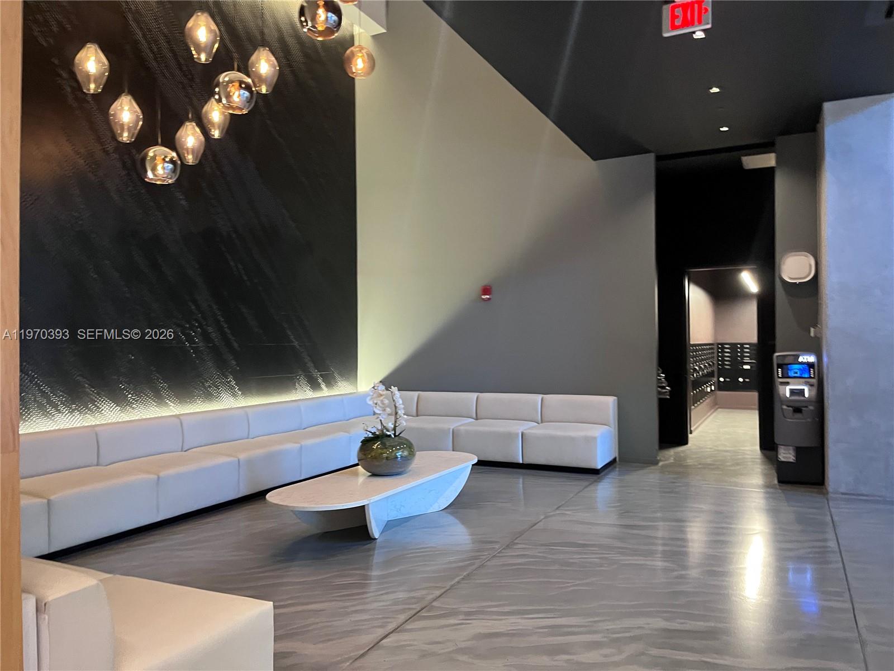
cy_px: 336
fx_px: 671
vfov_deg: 53.1
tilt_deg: +1.3
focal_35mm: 26
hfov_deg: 67.3
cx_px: 447
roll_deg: +2.8
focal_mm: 5.1
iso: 500
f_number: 1.6
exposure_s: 1/60
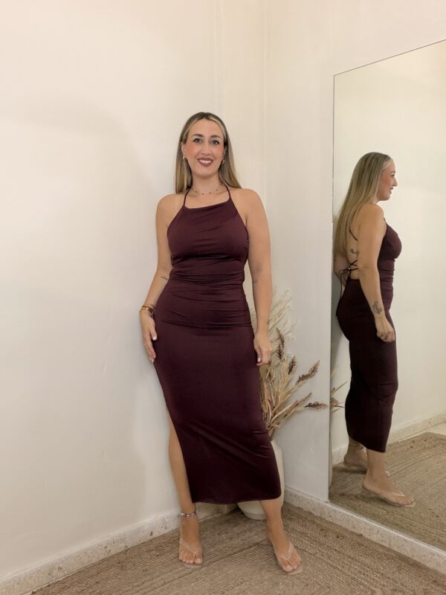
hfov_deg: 46.8
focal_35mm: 30
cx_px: 223
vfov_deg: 60.0
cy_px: 298
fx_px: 515
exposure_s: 1/50
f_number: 1.9
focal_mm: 2.71
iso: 100
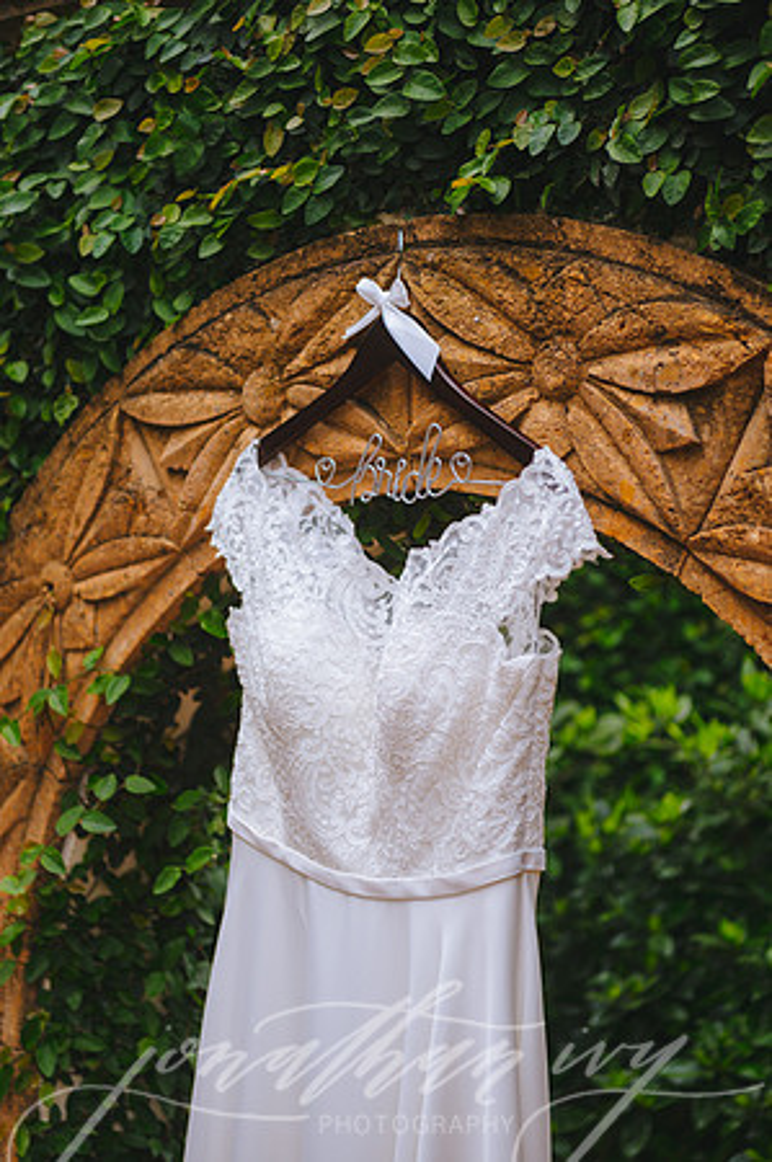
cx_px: 386
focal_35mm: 70
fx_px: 2257
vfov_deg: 28.9
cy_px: 581
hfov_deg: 19.4
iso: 125
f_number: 2.8
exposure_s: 1/400
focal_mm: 70
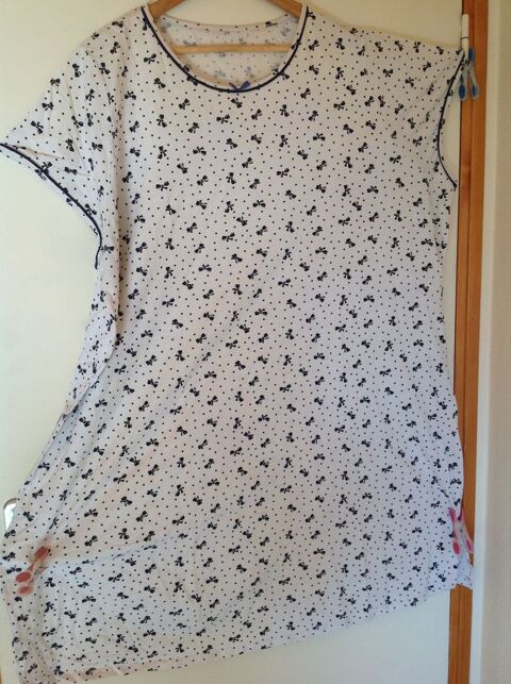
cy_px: 342
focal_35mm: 35
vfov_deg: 52.7
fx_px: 691
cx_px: 256
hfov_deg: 40.6
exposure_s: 1/60
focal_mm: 4.28
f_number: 2.4
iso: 80
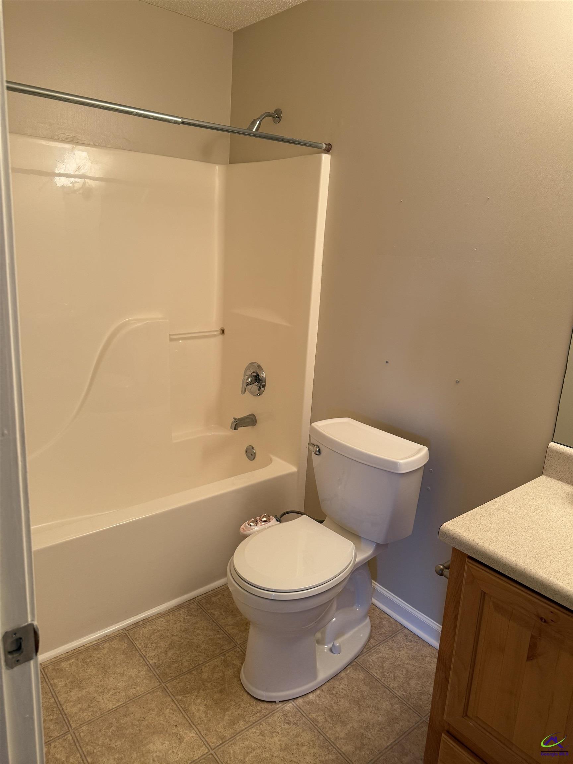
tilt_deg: -10.6
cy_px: 382
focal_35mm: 24
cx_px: 286
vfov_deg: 71.6
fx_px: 530
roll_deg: -2.9
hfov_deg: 56.8
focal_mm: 6.76
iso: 160
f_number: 1.78
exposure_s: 1/60
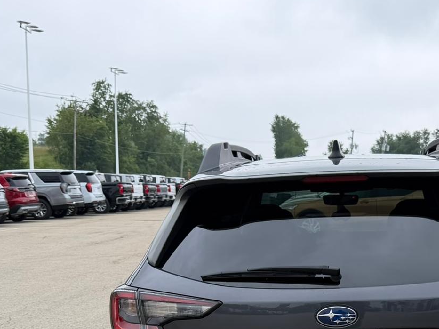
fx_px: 710
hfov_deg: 33.7
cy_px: 360
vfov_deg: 24.4
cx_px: 328
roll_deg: -1.7
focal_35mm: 56
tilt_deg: -13.1
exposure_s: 1/671
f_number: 1.78
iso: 80
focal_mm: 6.76
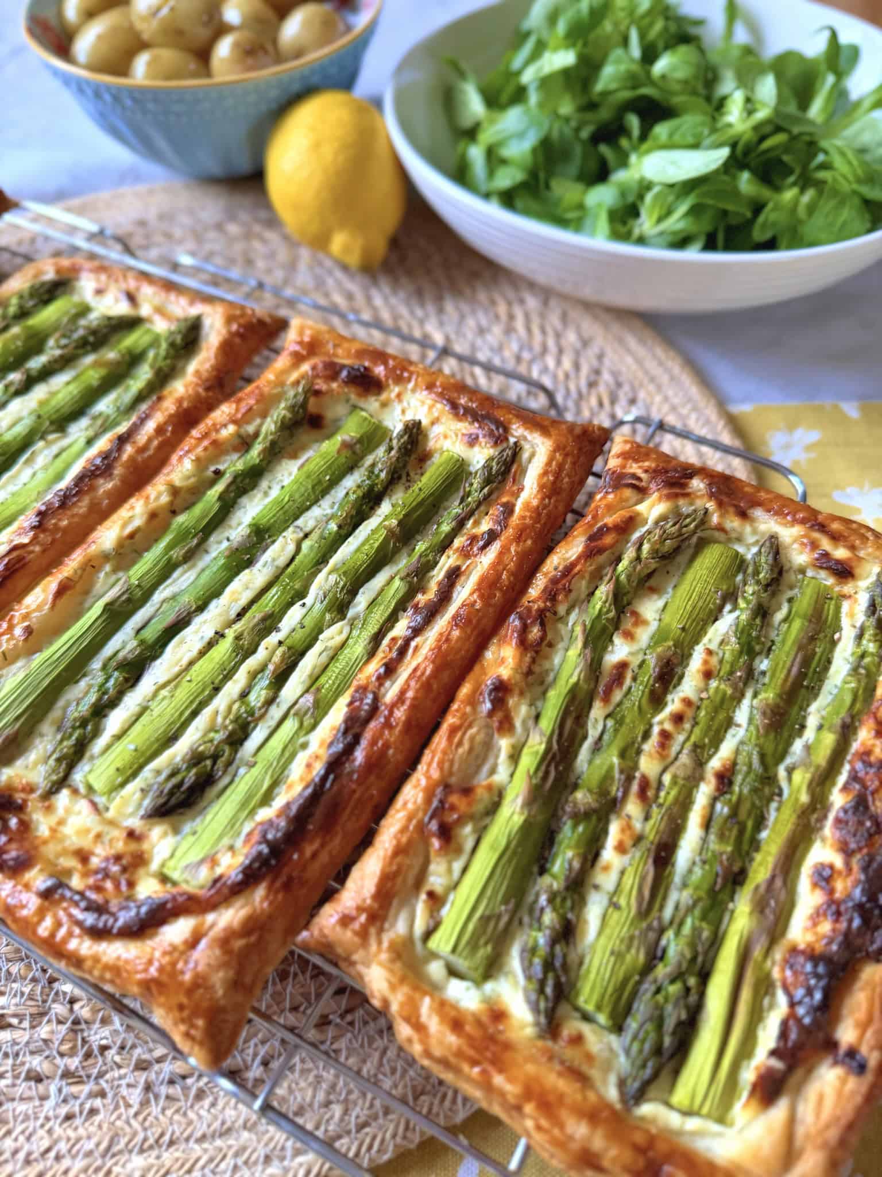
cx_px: 441
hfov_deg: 56.8
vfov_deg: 71.6
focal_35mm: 24
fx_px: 815
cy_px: 588
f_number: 1.8
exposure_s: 1/60
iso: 320
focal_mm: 6.8
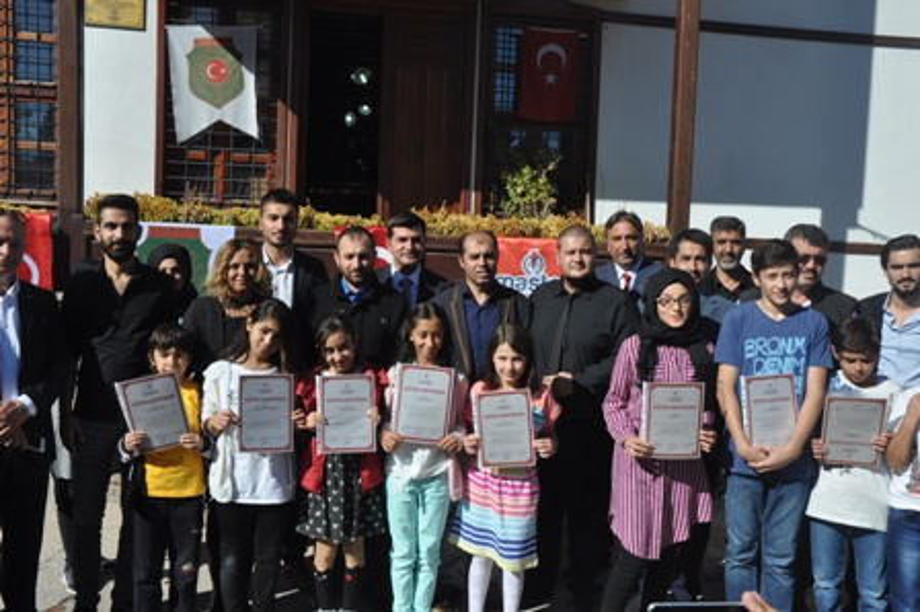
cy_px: 306
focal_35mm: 36
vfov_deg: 36.8
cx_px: 460
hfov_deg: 53.2
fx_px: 919
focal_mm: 24
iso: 200
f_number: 10
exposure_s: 1/400
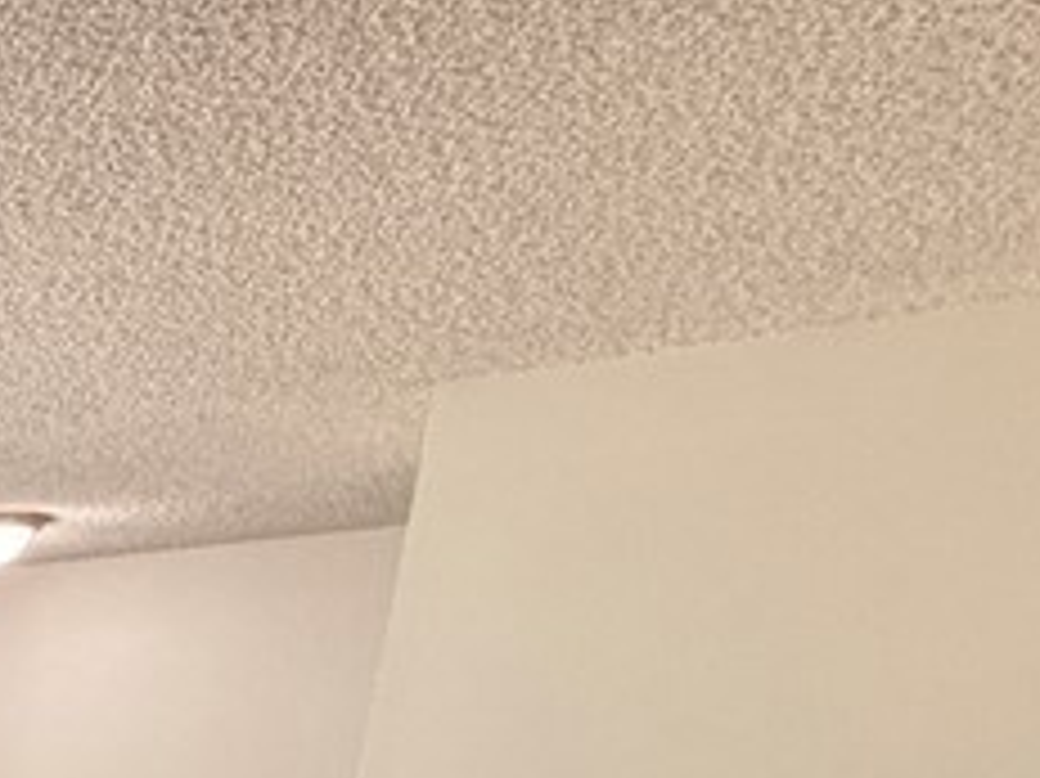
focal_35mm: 62
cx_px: -1144
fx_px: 1862
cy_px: 1354
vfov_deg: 18.9
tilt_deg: -14.0
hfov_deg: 18.0
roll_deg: -0.2
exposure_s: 1/60
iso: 160
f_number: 2.2
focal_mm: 2.22
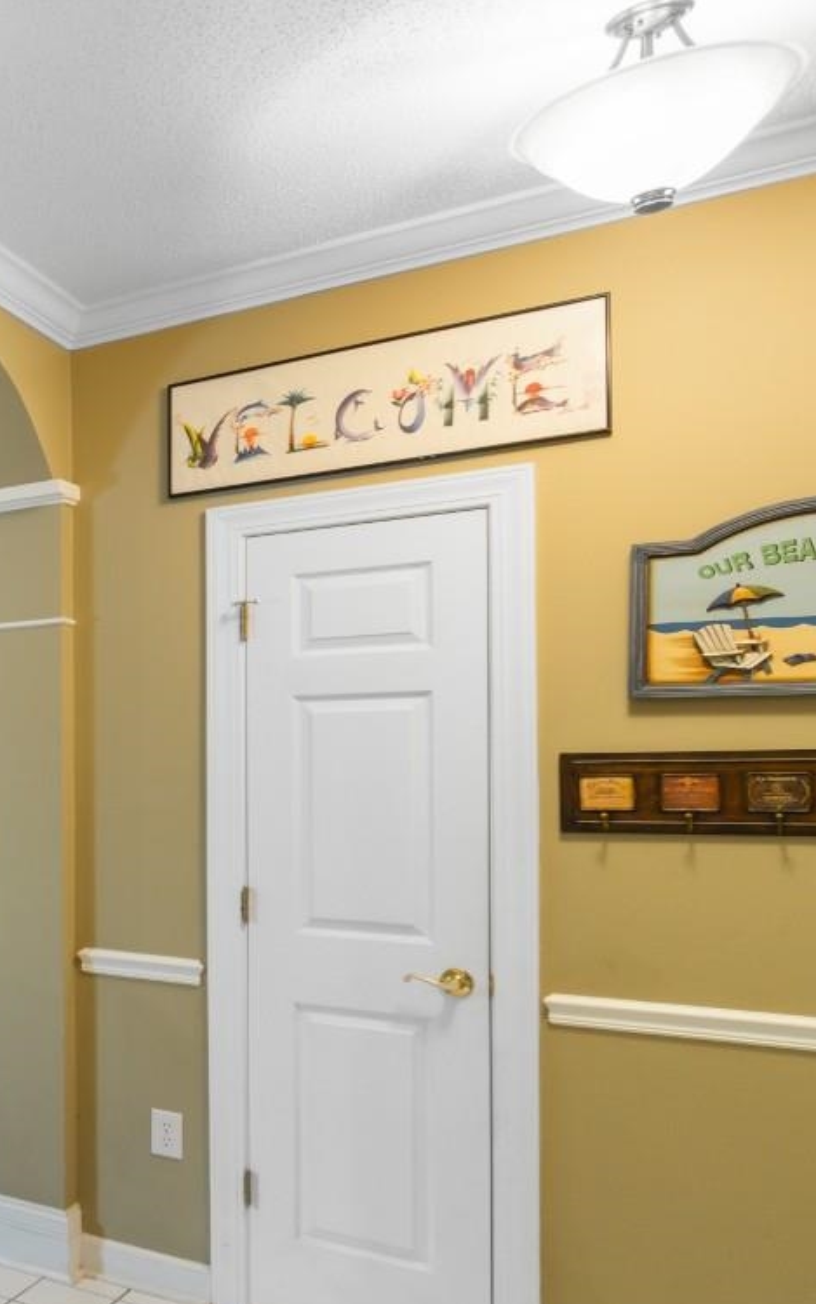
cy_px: 767
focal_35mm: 33
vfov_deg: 57.8
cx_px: -445
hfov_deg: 26.3
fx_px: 1174
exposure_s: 1/3
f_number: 4.5
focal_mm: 10
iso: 100
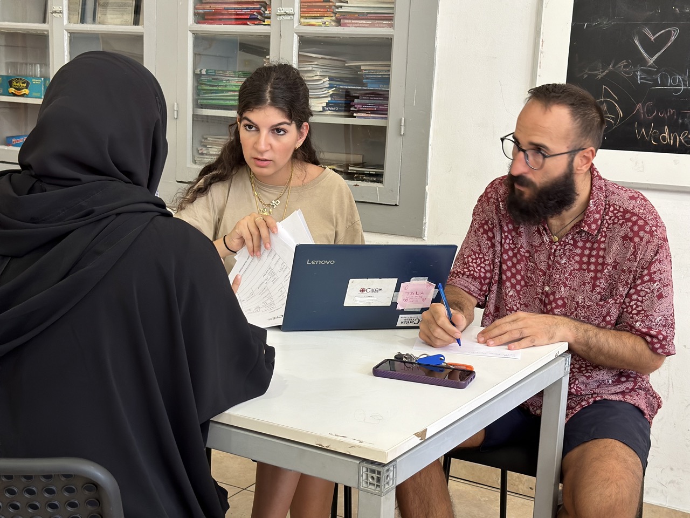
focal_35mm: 48
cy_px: 259
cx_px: 345
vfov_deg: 30.3
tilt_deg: -10.1
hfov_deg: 39.7
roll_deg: -2.6
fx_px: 957
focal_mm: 6.86
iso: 200
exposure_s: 1/50
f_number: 1.78
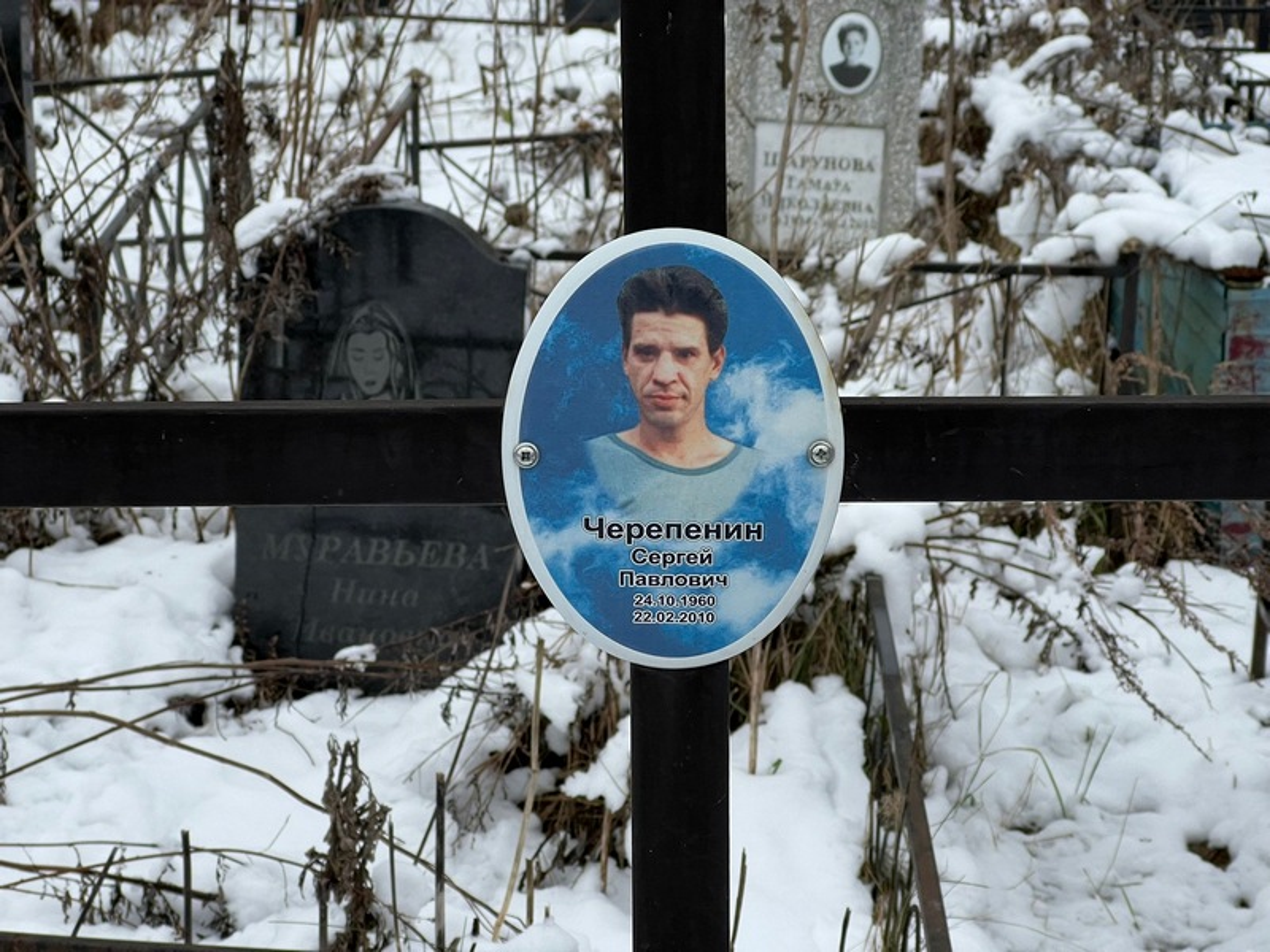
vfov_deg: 19.1
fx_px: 2825
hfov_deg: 25.3
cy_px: 476
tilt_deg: -14.7
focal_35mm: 77
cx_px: 635
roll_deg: +0.2
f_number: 2.8
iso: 64
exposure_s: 1/99
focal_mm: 9
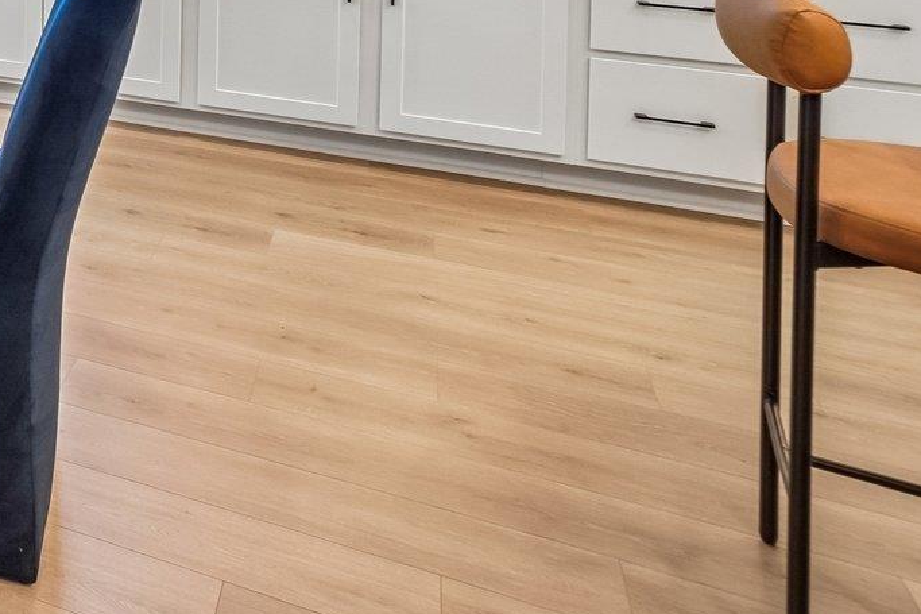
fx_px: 1151
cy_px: -240
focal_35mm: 45
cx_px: -382
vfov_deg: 24.8
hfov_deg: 30.2
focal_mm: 10
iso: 400
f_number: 8
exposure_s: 1/20
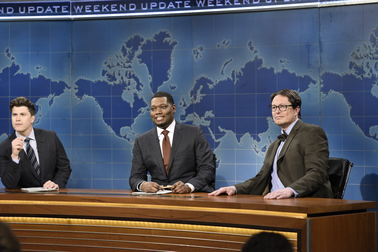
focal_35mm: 85
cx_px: 189
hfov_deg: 23.9
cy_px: 126
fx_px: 893
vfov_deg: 16.1
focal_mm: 85
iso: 5000
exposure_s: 1/320
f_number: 3.5
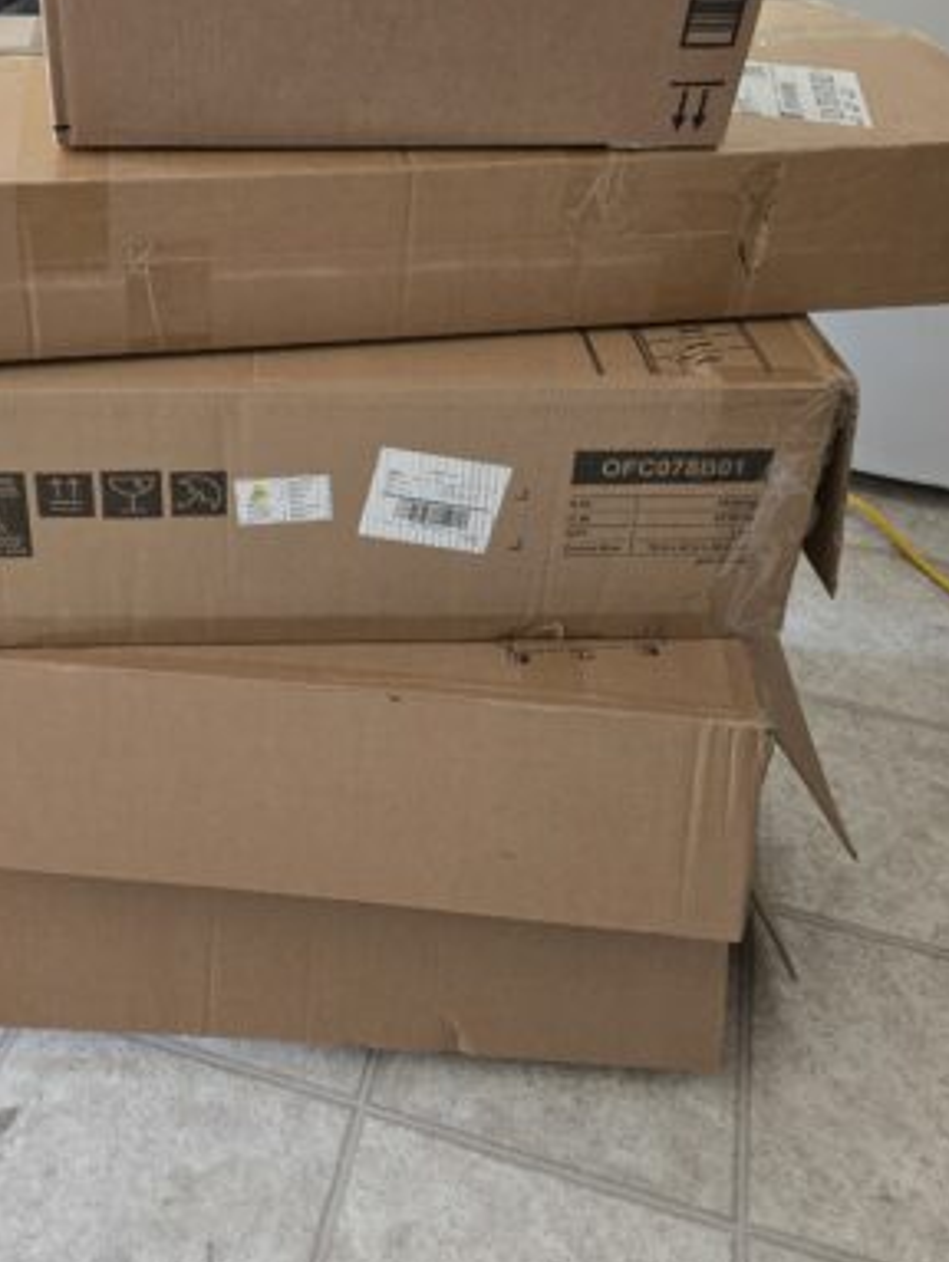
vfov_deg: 50.0
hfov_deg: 39.4
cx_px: 336
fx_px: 1314
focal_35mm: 36
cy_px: 376
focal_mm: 5.4
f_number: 1.8
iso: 640
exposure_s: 1/120
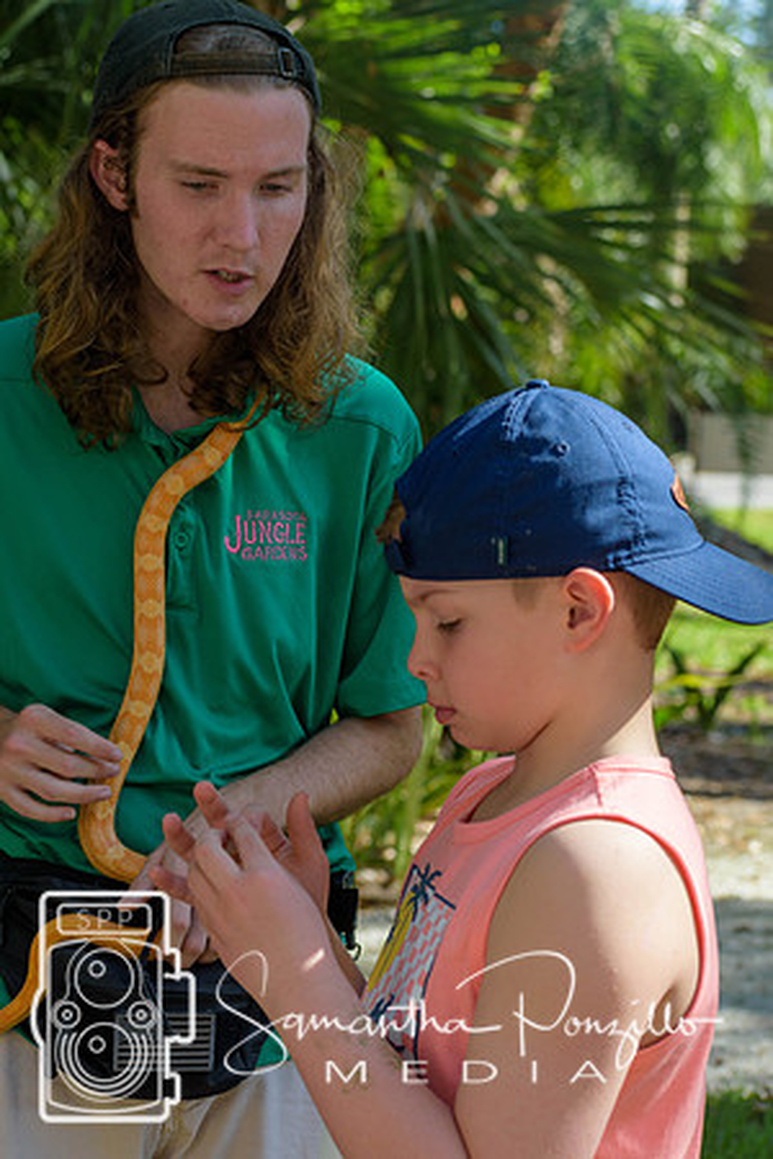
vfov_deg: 19.5
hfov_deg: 13.0
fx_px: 3382
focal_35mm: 105
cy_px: 580
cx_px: 386
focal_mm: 70
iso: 250
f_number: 5.6
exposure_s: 1/500
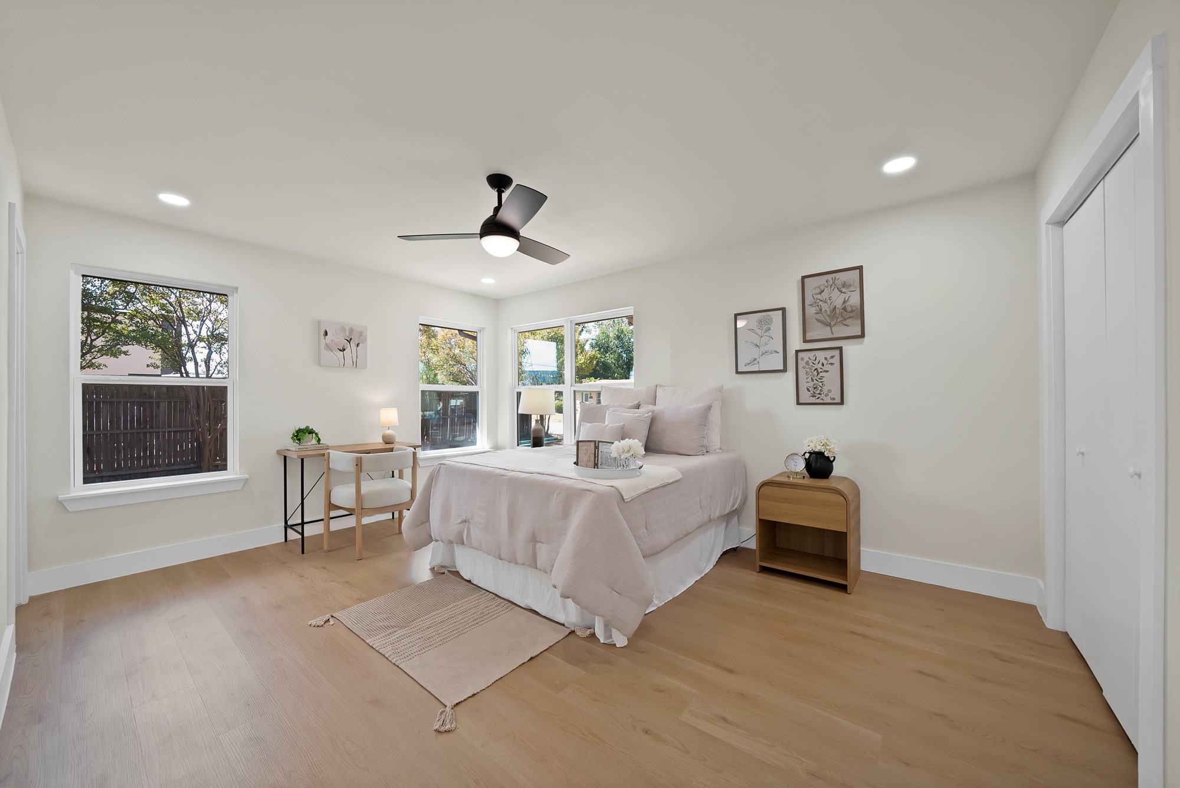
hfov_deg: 112.6
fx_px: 394
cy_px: 394
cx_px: 590
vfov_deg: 90.1
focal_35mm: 12
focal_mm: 12
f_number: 9
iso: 640
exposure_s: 1/5
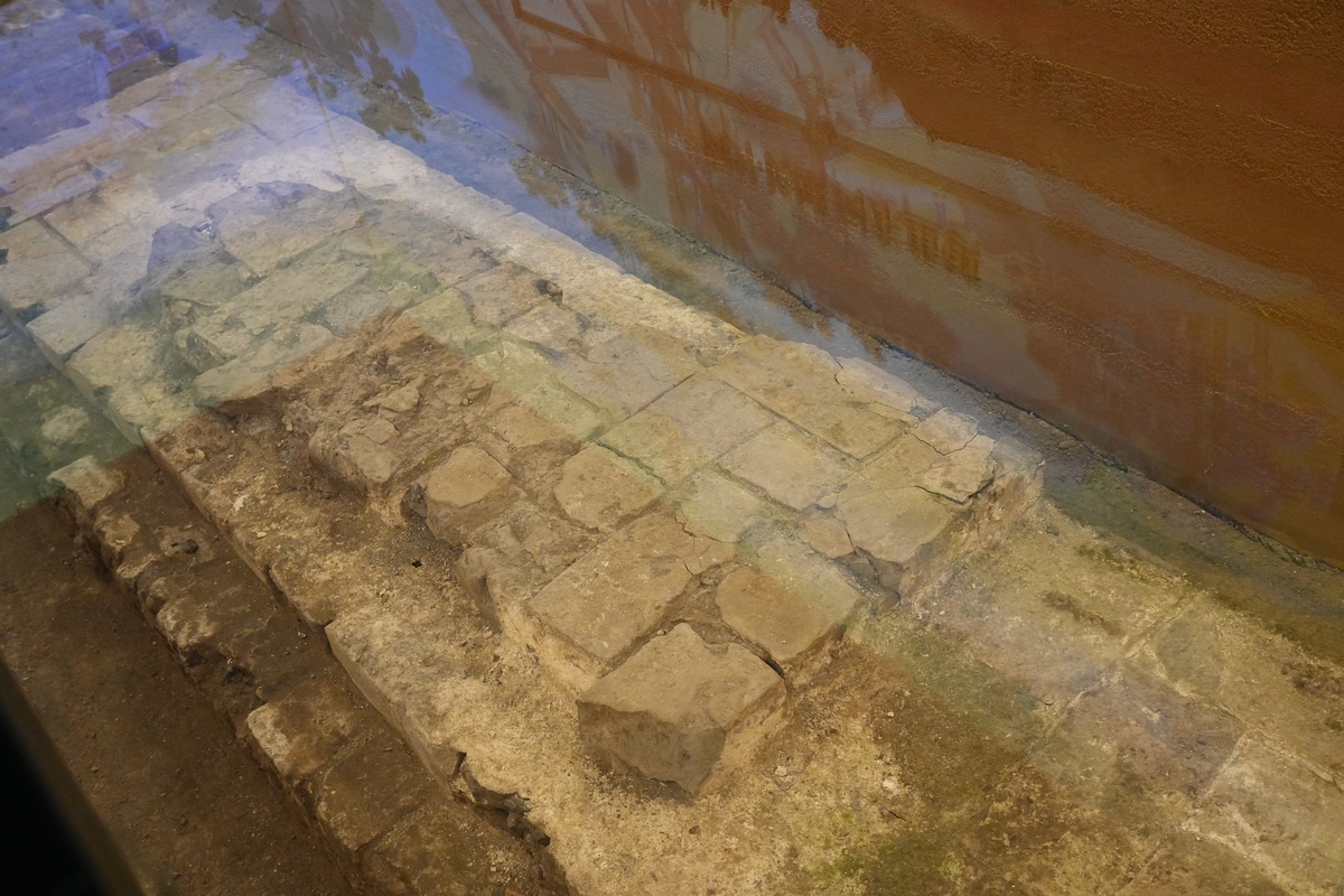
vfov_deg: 35.5
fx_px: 1400
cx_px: 672
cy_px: 448
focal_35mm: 38
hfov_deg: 51.3
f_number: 4
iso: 3200
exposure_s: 1/160
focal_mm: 25
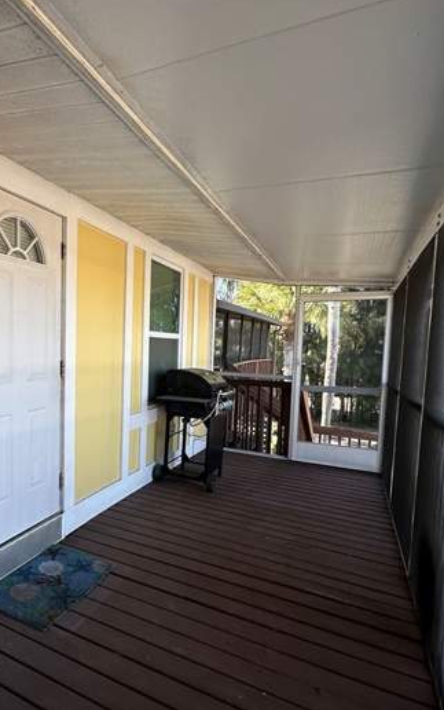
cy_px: 383
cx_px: 56
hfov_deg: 48.3
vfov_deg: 77.0
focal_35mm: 23
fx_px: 445
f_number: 2.2
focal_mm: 2.22
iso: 40
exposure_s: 1/169
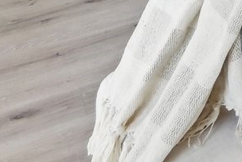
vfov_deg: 9.3
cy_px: -359
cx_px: 664
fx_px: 740
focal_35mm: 110
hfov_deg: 12.2
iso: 400
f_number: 8
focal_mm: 16
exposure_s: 1/60
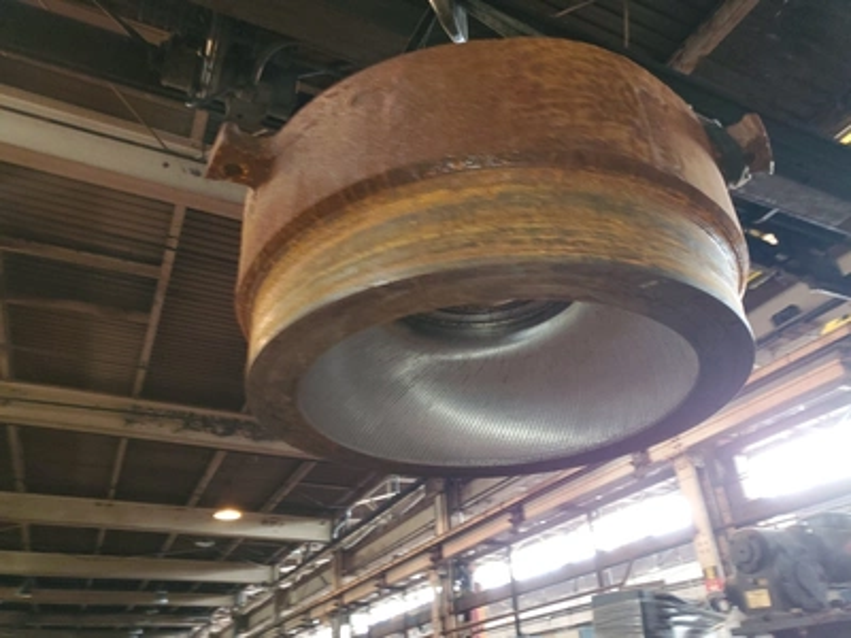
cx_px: 426
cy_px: 319
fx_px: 639
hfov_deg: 67.3
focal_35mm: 26
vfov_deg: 53.1
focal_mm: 4.3
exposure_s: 1/10
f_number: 1.5
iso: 160
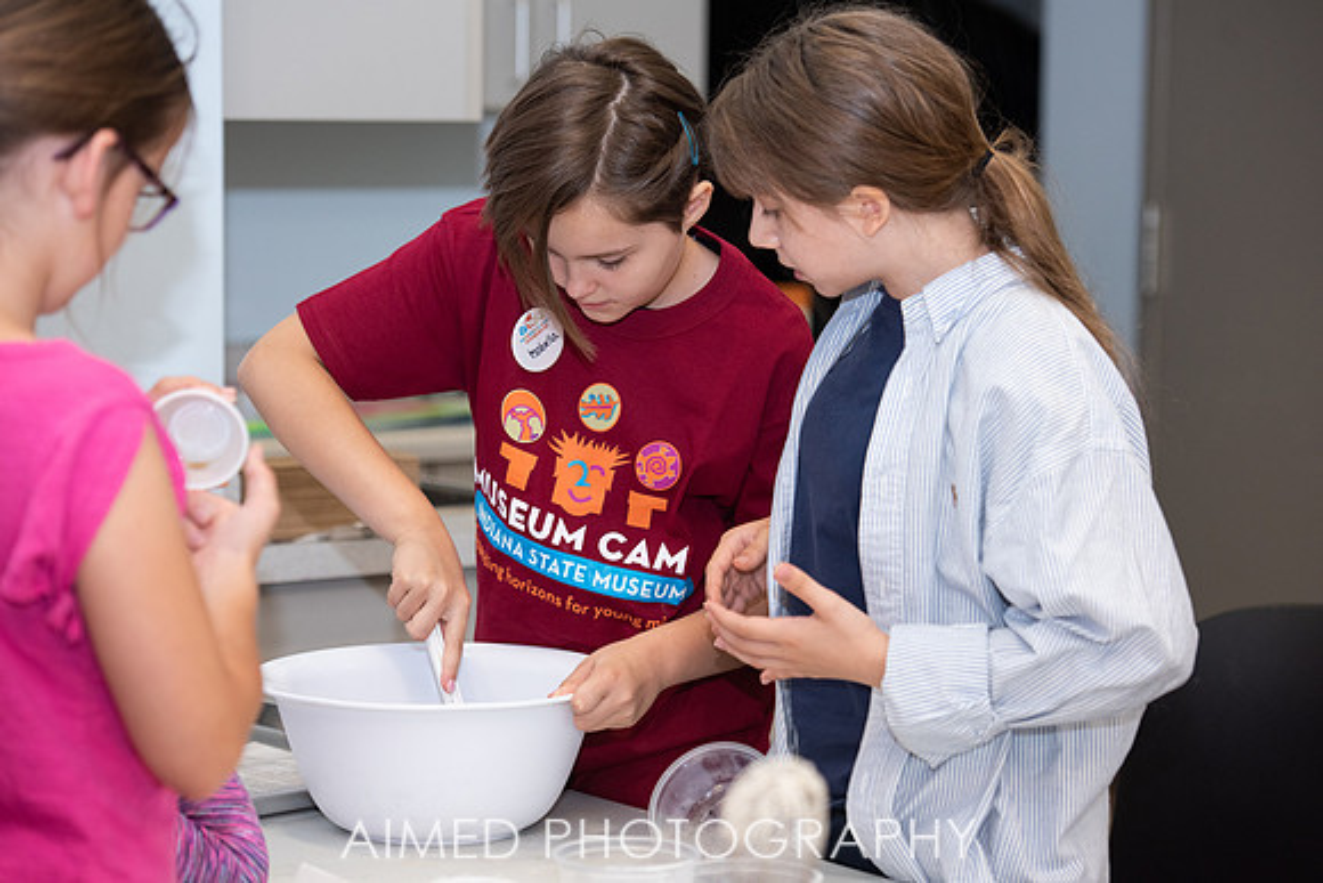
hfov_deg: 19.5
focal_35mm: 105
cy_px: 442
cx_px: 662
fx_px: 3859
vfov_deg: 13.0
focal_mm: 105
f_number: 4
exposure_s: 1/250
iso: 800
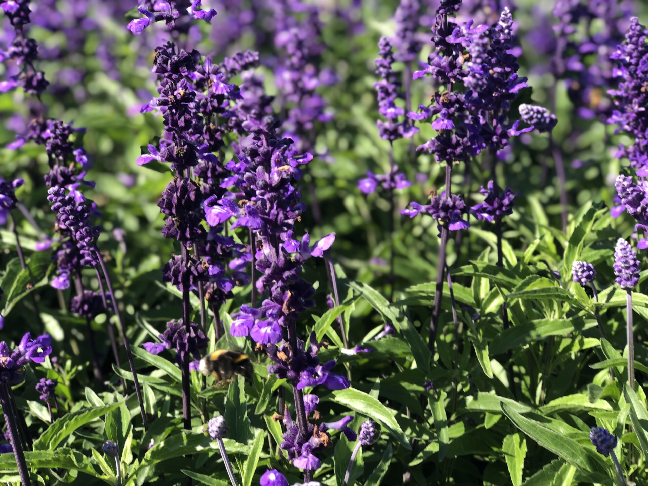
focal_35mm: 57
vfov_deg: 25.7
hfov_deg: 33.8
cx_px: 324
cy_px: 243
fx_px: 1067
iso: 20
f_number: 2.8
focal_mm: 6.6
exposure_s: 1/178
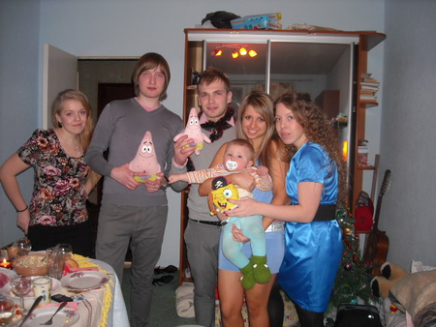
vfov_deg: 40.7
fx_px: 441
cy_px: 164
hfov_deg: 52.6
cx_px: 218
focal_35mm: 35
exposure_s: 1/60
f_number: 2.8
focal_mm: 5.7
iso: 200
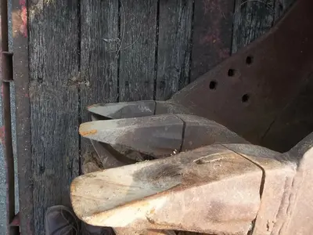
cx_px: 156
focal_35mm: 27
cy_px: 118
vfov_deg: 51.4
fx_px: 244
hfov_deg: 65.3
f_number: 3.5
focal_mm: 4.9
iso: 80
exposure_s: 1/125
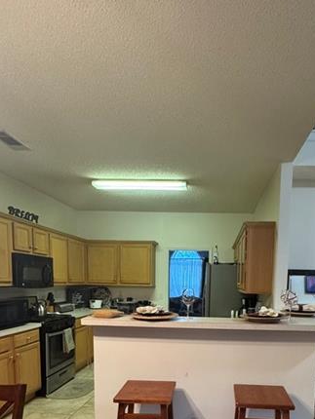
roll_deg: -0.9
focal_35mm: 25
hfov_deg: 54.1
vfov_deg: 65.3
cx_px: 202
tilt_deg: -5.5
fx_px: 303
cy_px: 312
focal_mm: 2.22
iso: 500
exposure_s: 1/60
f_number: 2.2
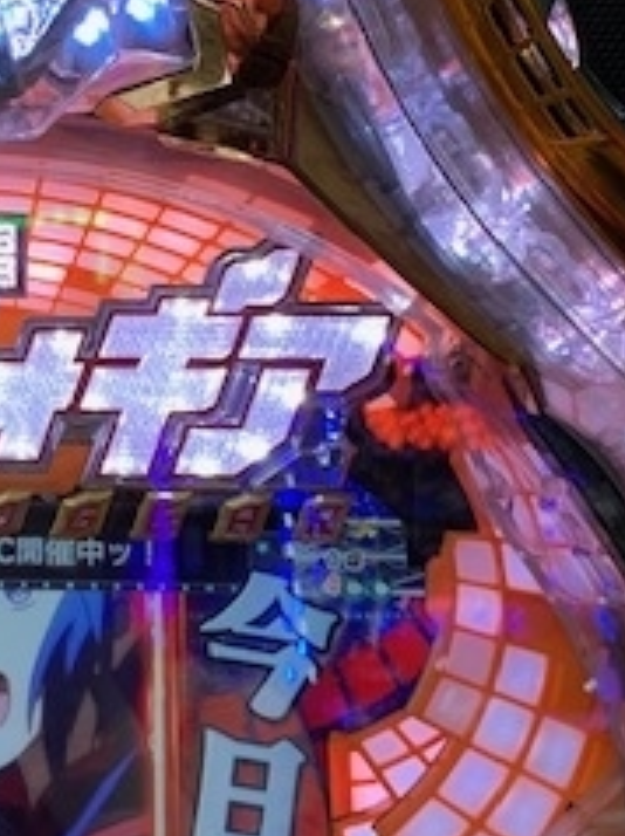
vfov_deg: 27.8
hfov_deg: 20.0
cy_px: 365
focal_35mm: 70
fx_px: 1688
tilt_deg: +1.8
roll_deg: -2.1
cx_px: -74
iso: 64
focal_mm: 4.25
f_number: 1.8
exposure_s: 1/120
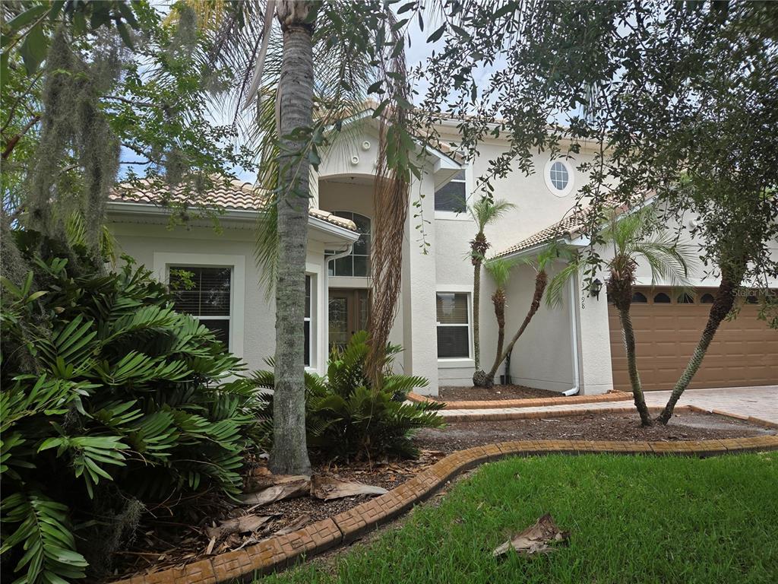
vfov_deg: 58.9
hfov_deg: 73.9
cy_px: 292
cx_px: 389
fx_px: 517
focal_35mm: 23
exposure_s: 1/2397
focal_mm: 5.4
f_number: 1.8
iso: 80
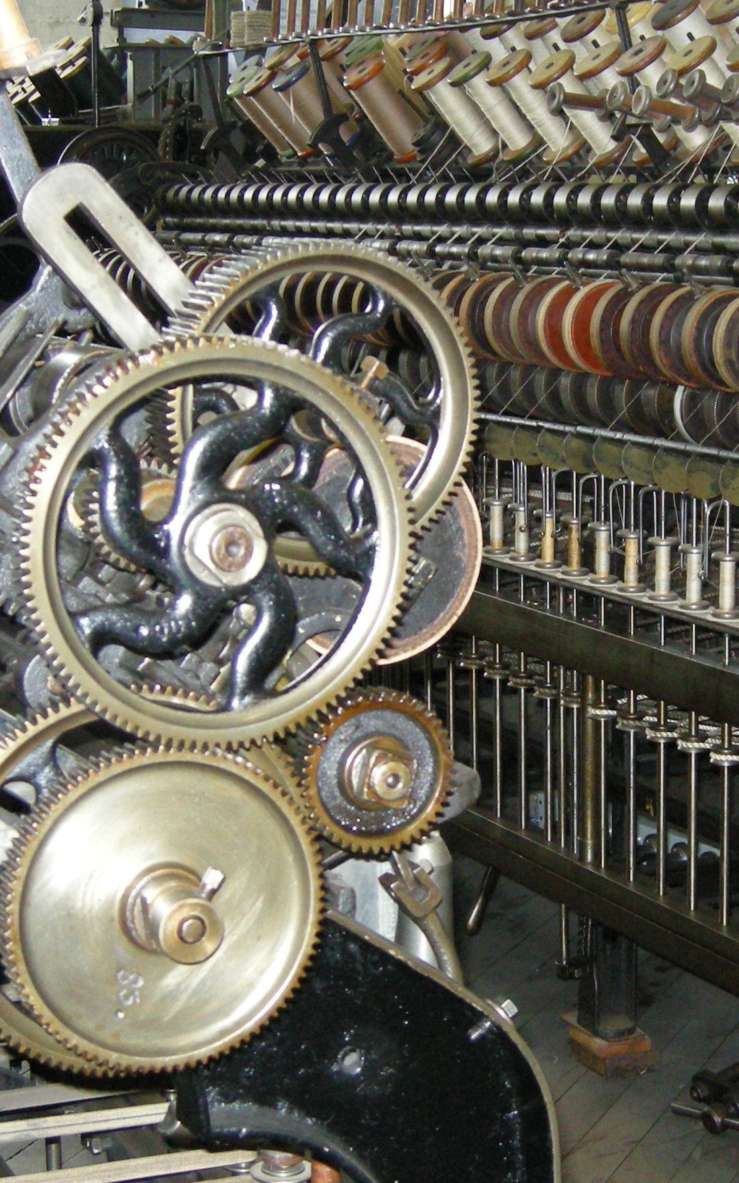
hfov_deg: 16.3
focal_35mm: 79
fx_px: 2546
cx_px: 638
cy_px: 636
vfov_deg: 26.1
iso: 246
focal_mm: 7.5
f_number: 2.7
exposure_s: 1/60
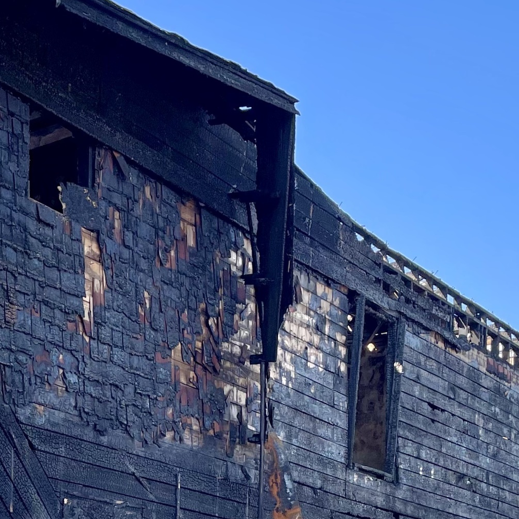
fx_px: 1187
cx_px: 17
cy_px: 486
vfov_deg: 23.9
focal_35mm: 70
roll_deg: -0.4
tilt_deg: +6.1
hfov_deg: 23.7
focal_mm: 4.2
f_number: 1.6
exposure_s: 1/1261
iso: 32
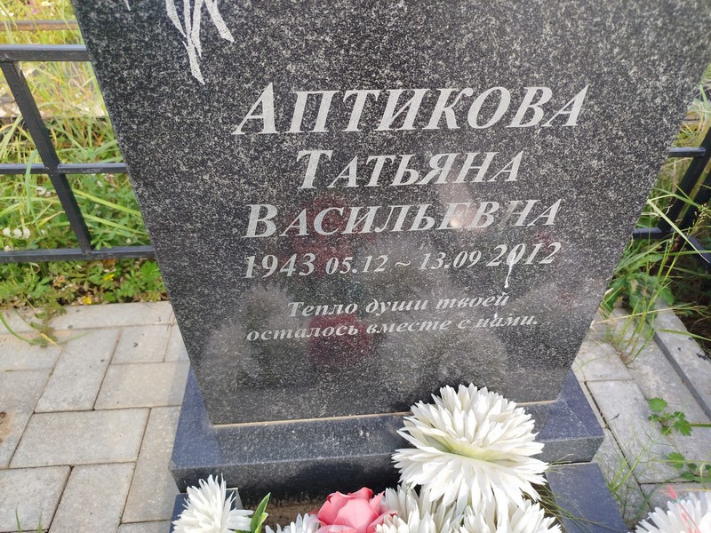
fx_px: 493
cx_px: 356
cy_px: 266
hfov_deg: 71.6
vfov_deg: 56.8
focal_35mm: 24
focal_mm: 5.31
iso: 50
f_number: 1.7
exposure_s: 1/285
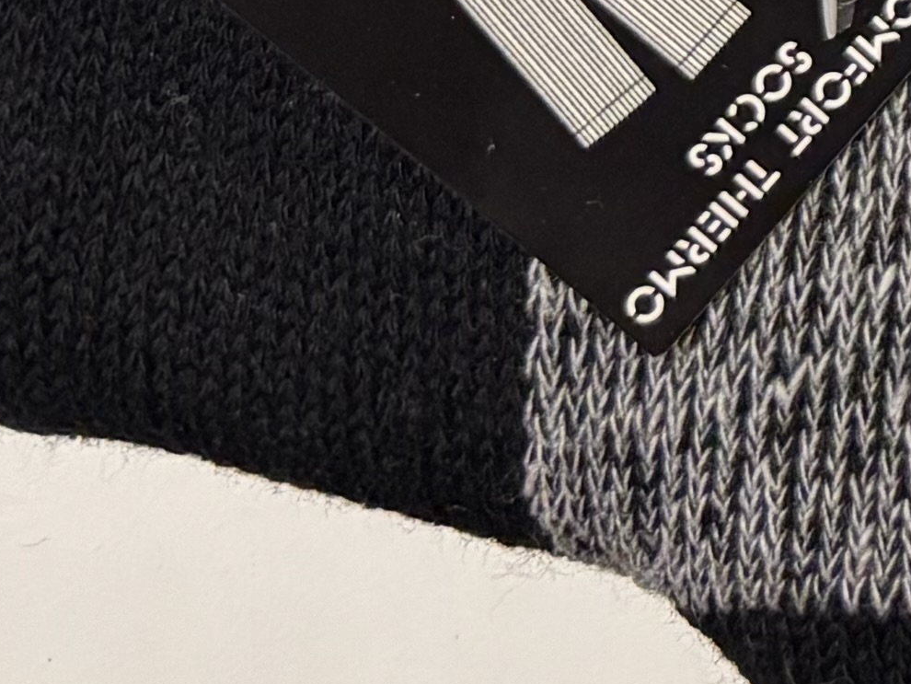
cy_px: -1131
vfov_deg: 8.7
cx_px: 2143
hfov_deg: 11.2
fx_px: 3949
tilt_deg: -81.4
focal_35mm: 150
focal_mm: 5.96
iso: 80
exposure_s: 1/100
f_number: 1.6
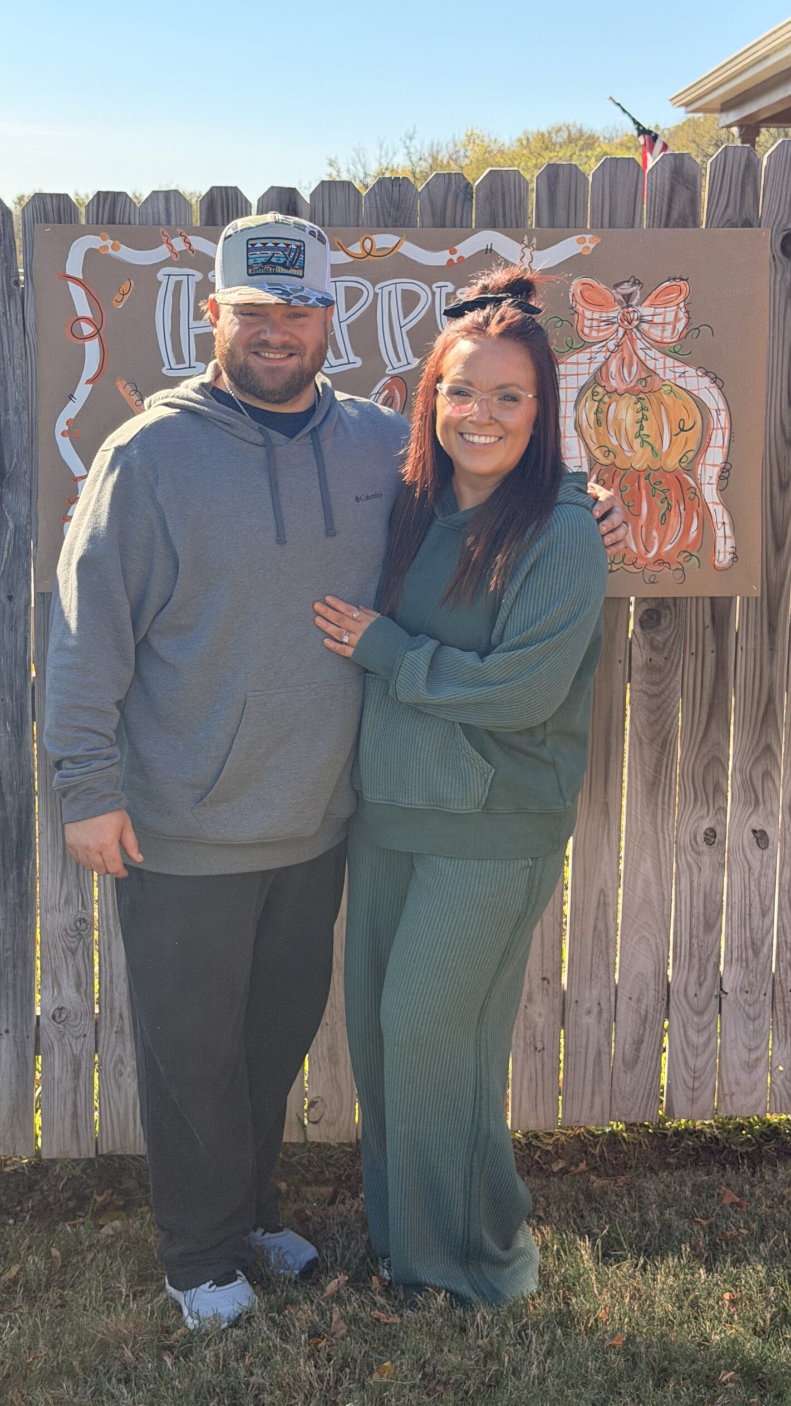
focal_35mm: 53
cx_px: 357
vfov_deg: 39.2
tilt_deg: -11.6
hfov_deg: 22.6
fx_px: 1976
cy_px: 702
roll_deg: -0.4
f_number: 1.78
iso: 100
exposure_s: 1/2208
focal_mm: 6.76
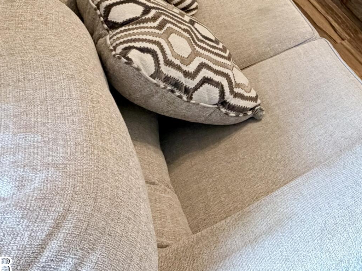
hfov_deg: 37.4
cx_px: 409
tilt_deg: -19.8
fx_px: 429
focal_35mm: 41
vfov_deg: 28.0
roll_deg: -1.2
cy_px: -96
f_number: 2.2
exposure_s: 1/120
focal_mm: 2.22
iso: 320
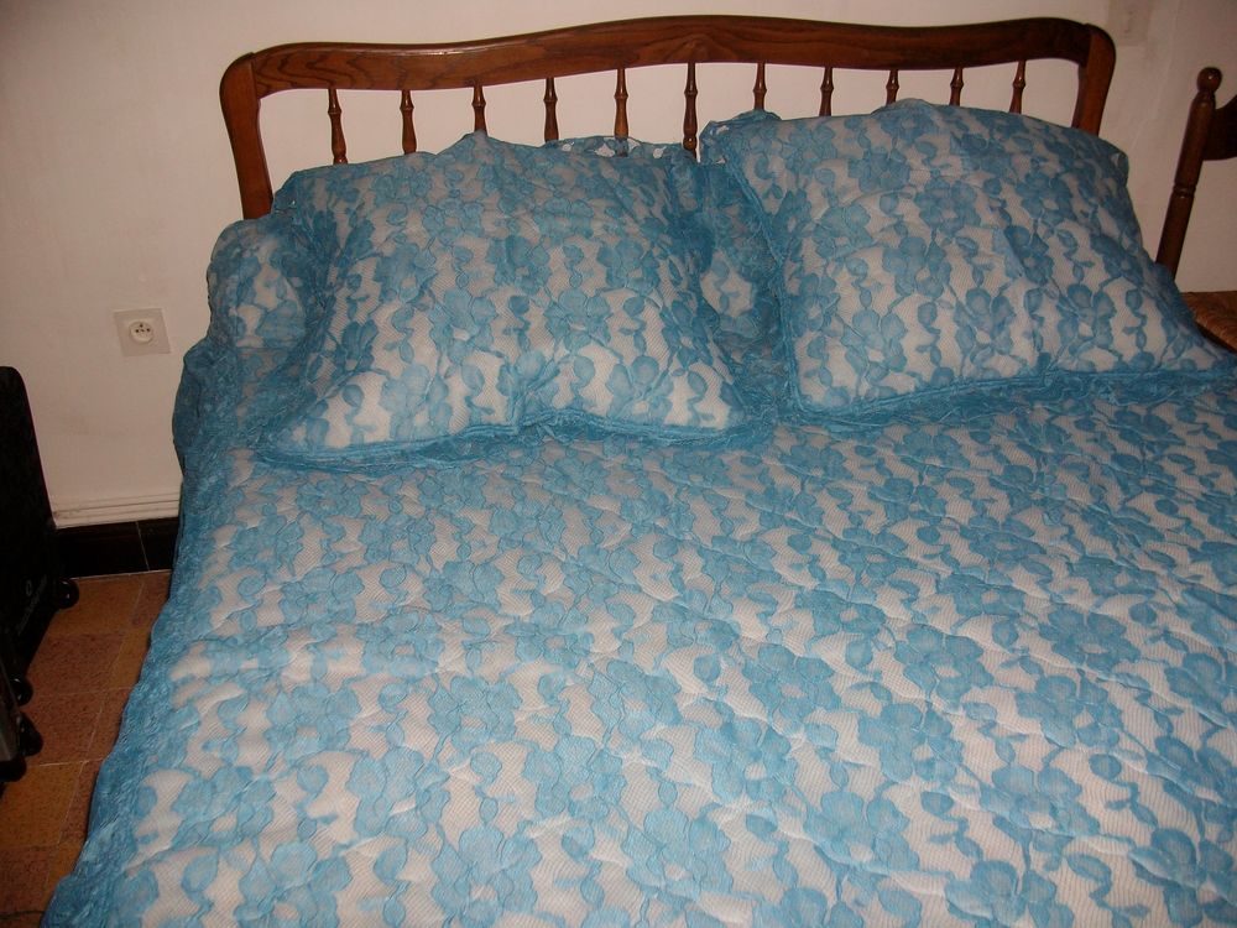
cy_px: 464
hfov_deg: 56.8
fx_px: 1144
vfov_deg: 44.2
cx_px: 618
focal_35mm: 32
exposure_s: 1/40
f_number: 2.9
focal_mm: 5.7
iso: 125
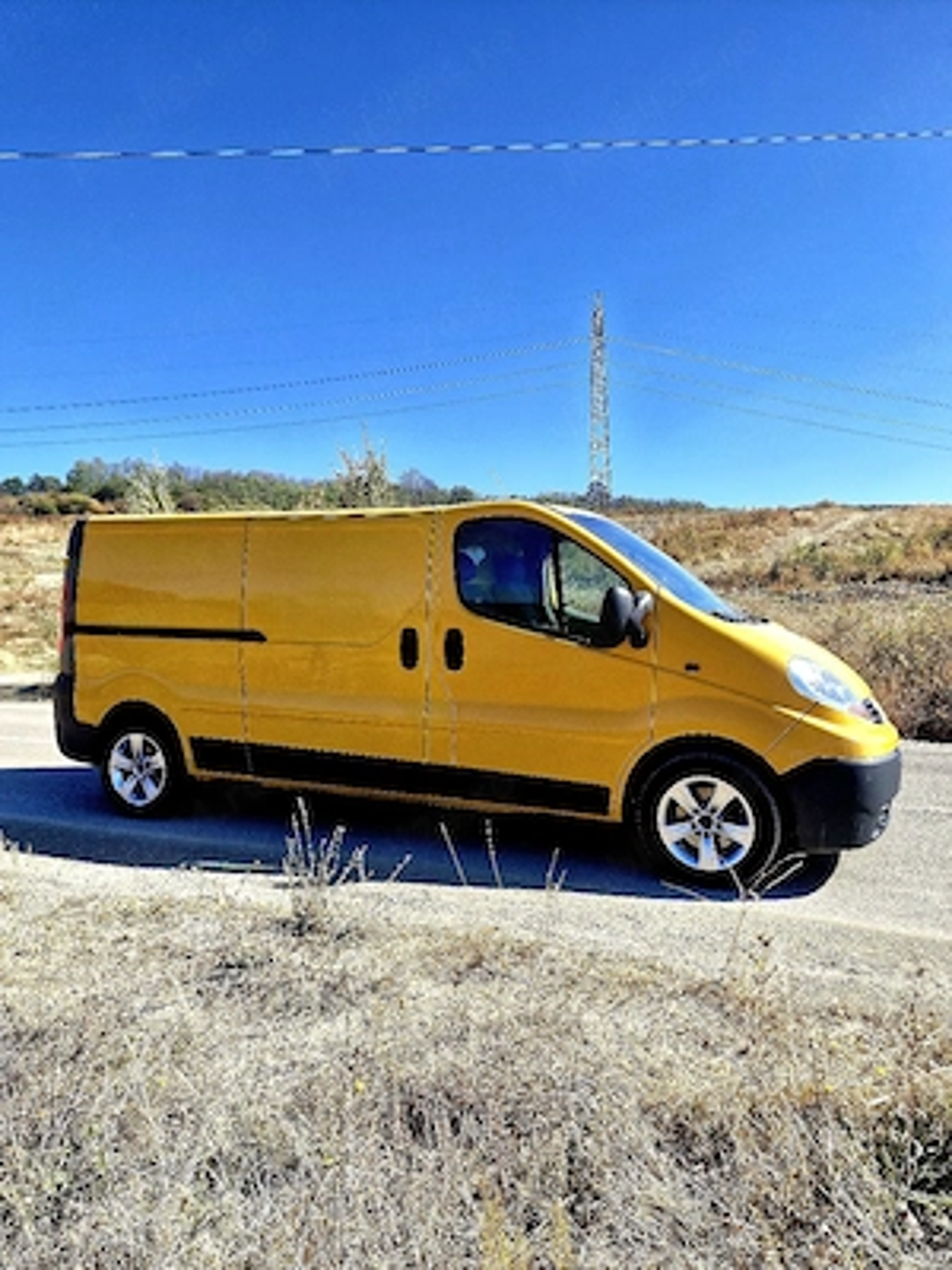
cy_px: 635
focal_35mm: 23
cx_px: 476
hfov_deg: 58.9
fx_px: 843
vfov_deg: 73.9
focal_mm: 5.54
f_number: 1.8
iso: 50
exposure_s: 1/1429
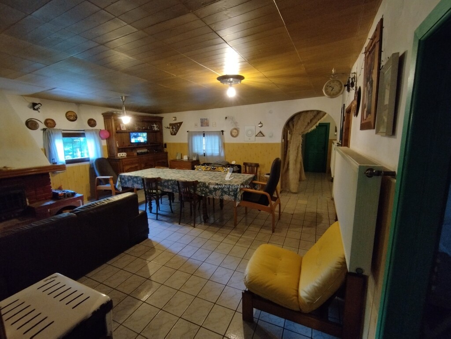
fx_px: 208
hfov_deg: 94.5
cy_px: 170
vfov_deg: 78.1
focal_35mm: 16
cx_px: 226
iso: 370
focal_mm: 1.65
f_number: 2.2
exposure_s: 1/14.3
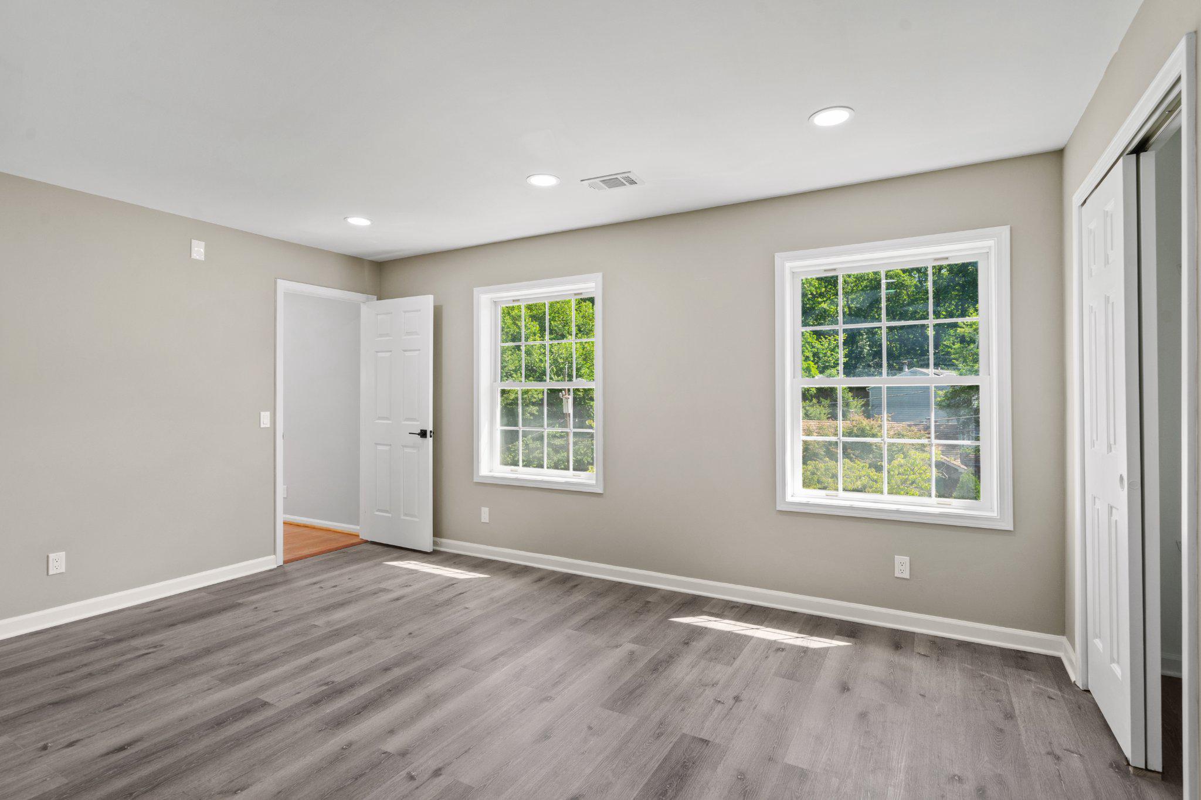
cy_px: 400
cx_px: 600
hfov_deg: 93.3
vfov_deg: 70.4
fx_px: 567
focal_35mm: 17
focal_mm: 17
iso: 400
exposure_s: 1/8
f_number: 8
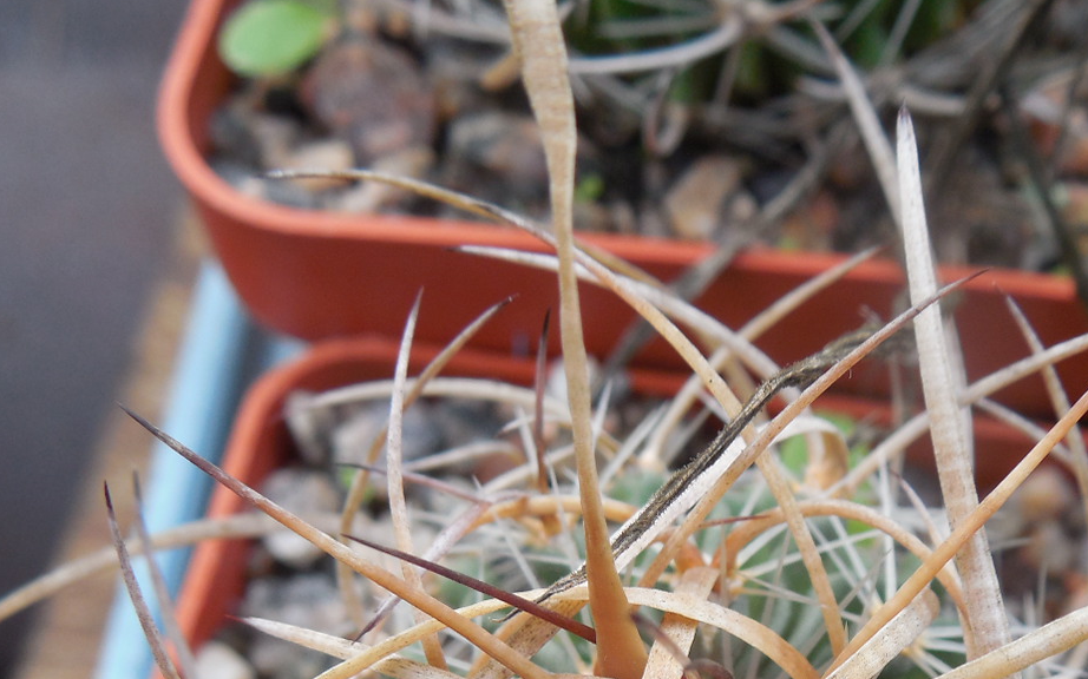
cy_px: 700
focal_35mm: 57
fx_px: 1690
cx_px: 687
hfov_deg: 35.5
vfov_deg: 21.8
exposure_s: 1/50
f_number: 3.6
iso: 125
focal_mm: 5.6
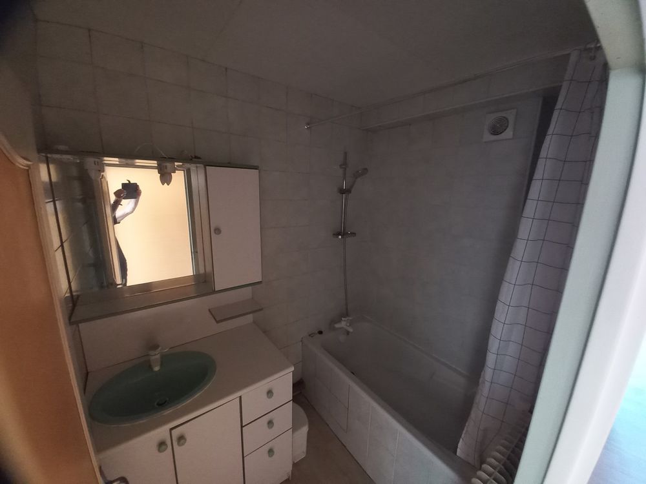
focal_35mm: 13
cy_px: 242
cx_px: 323
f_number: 2.2
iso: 400
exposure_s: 1/14.3
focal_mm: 1.42
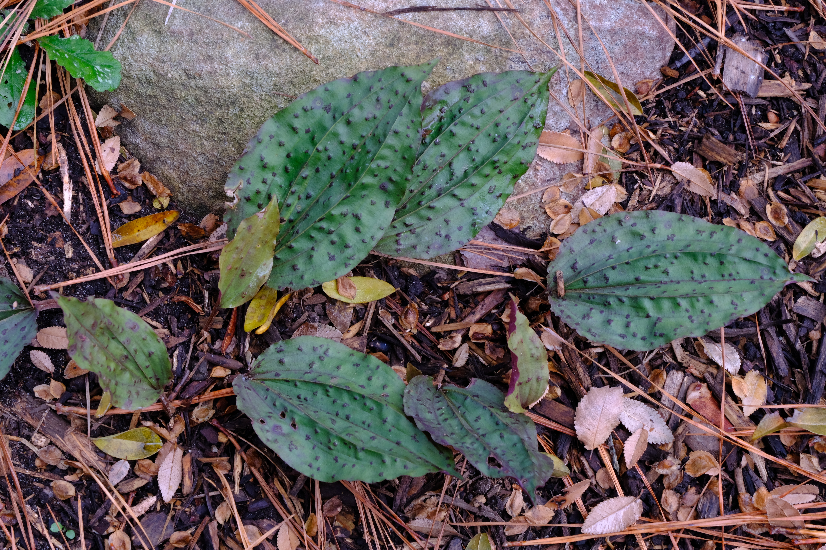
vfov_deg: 11.6
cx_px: 413
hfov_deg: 17.3
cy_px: 275
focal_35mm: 118
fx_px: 2707
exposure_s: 1/4.5
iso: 800
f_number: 14
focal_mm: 78.7
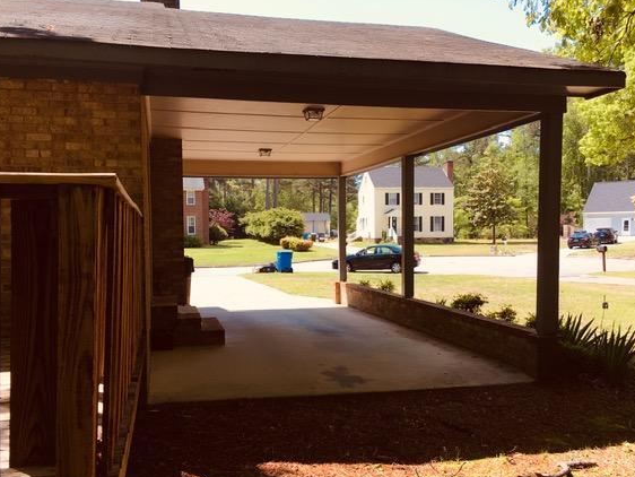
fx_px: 606
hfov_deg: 55.3
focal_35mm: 33
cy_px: 266
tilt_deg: -1.8
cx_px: 318
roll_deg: +0.5
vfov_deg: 42.9
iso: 25
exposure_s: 1/541
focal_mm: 4.15
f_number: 2.2
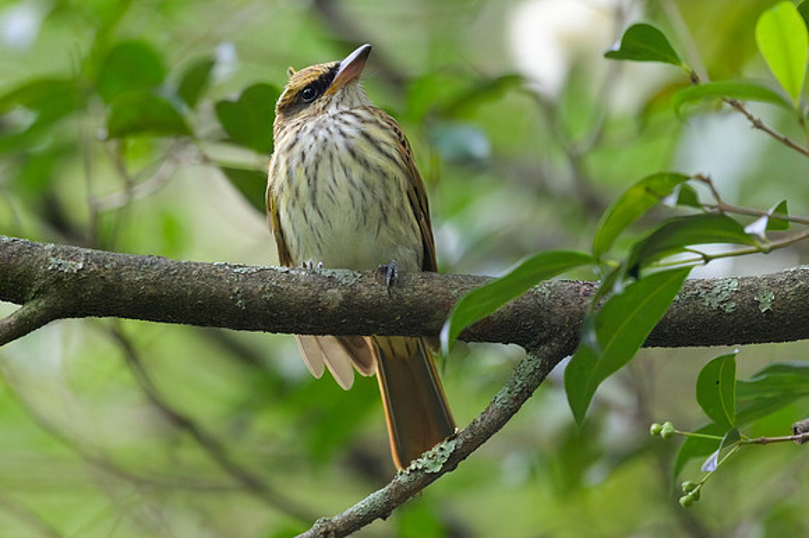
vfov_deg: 1.4
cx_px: 157
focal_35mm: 968
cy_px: 203
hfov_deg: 2.1
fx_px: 21735
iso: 3600
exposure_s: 1/400
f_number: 2.8
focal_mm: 400
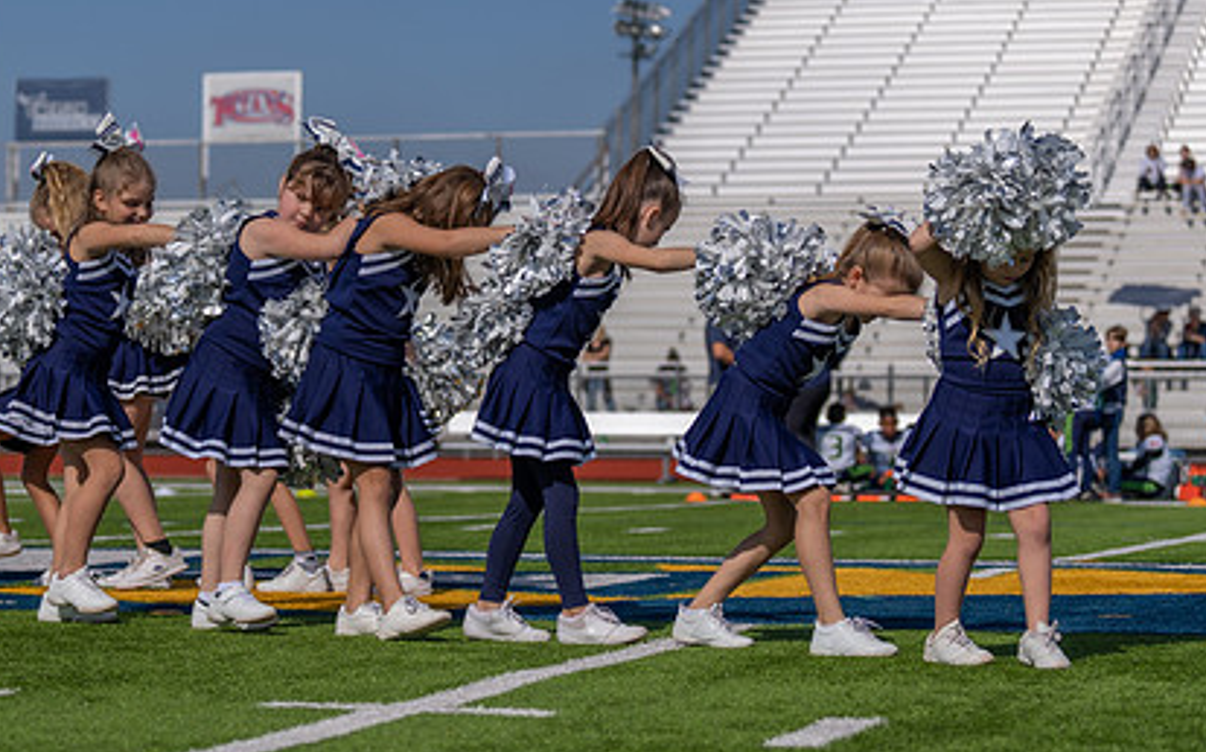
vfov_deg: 10.9
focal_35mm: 120
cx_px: 387
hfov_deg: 17.3
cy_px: 441
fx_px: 3941
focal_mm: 70
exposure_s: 1/4000
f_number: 2.8
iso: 100
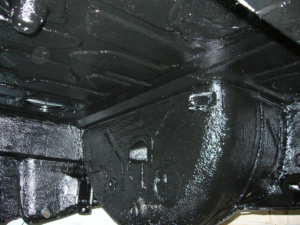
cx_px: 150
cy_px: 112
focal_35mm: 35
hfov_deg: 52.6
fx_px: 303
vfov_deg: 40.7
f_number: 2.8
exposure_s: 1/60
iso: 400
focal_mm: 5.8
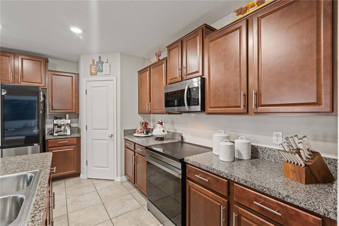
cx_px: 170
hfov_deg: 96.7
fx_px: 151
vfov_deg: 73.7
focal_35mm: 16
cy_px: 113
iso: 640
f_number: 9
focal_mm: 16
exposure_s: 1/1.67
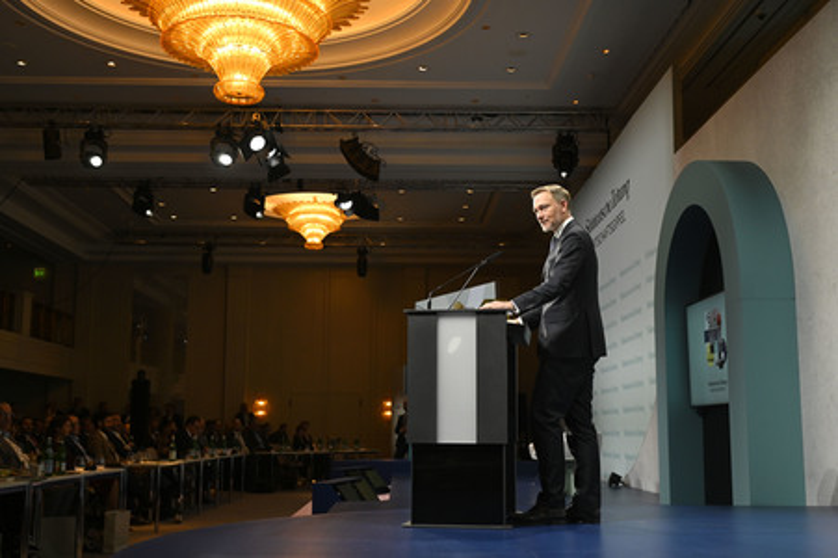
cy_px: 279
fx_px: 954
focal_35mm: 41
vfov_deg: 32.6
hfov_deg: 47.4
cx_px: 419
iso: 2500
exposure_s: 1/400
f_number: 5.6
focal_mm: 41
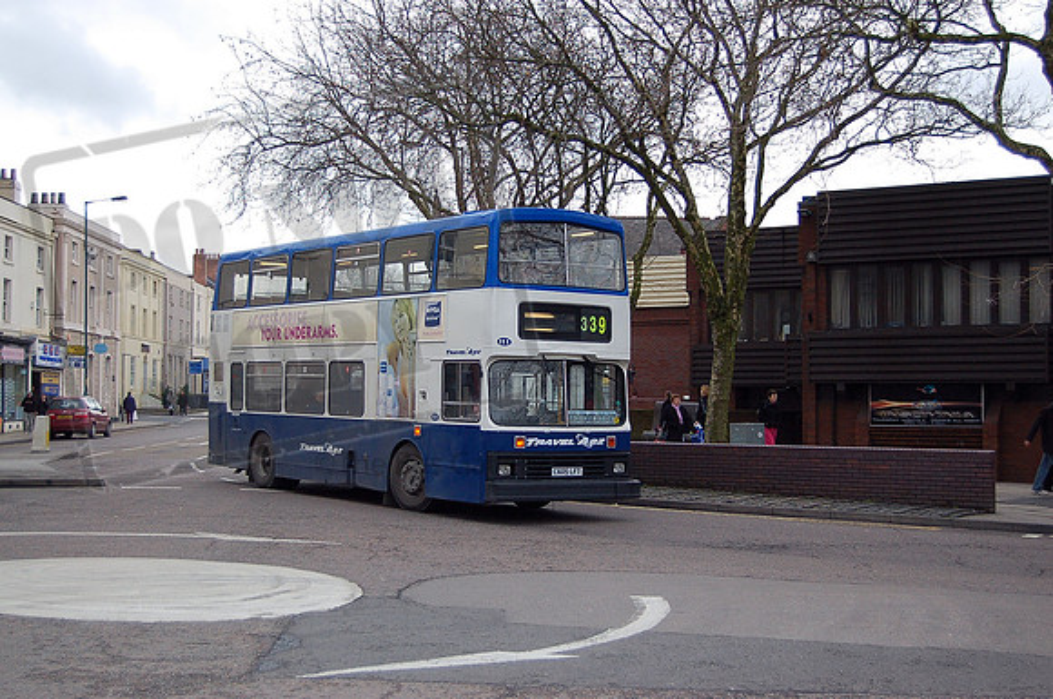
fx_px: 1490
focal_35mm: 51
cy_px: 350
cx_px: 526
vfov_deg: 26.4
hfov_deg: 38.9
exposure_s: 1/800
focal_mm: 34
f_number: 4.5
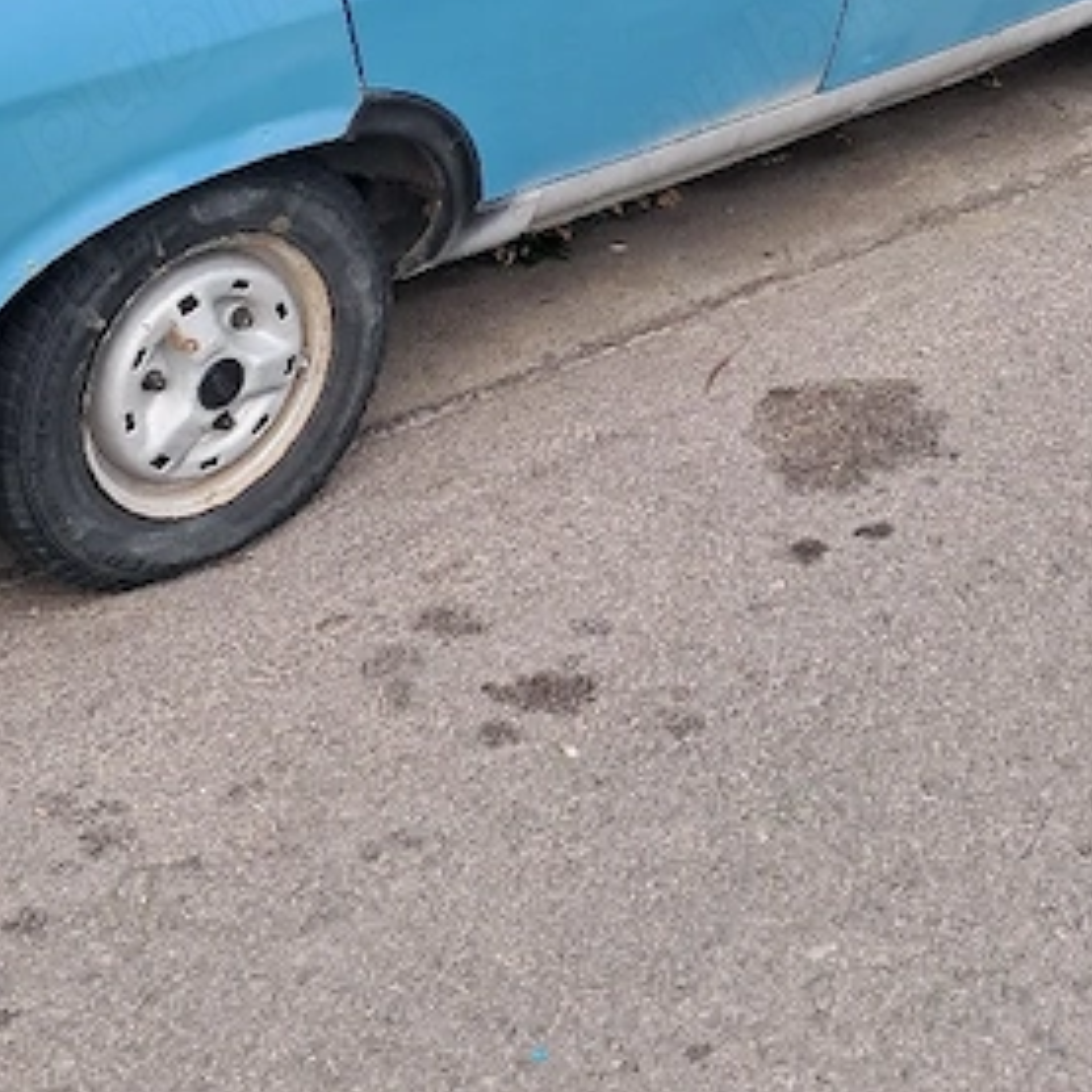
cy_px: 75
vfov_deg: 24.2
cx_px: 422
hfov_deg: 24.9
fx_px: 2463
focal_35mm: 69
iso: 50
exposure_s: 1/172
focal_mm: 4
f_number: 1.8
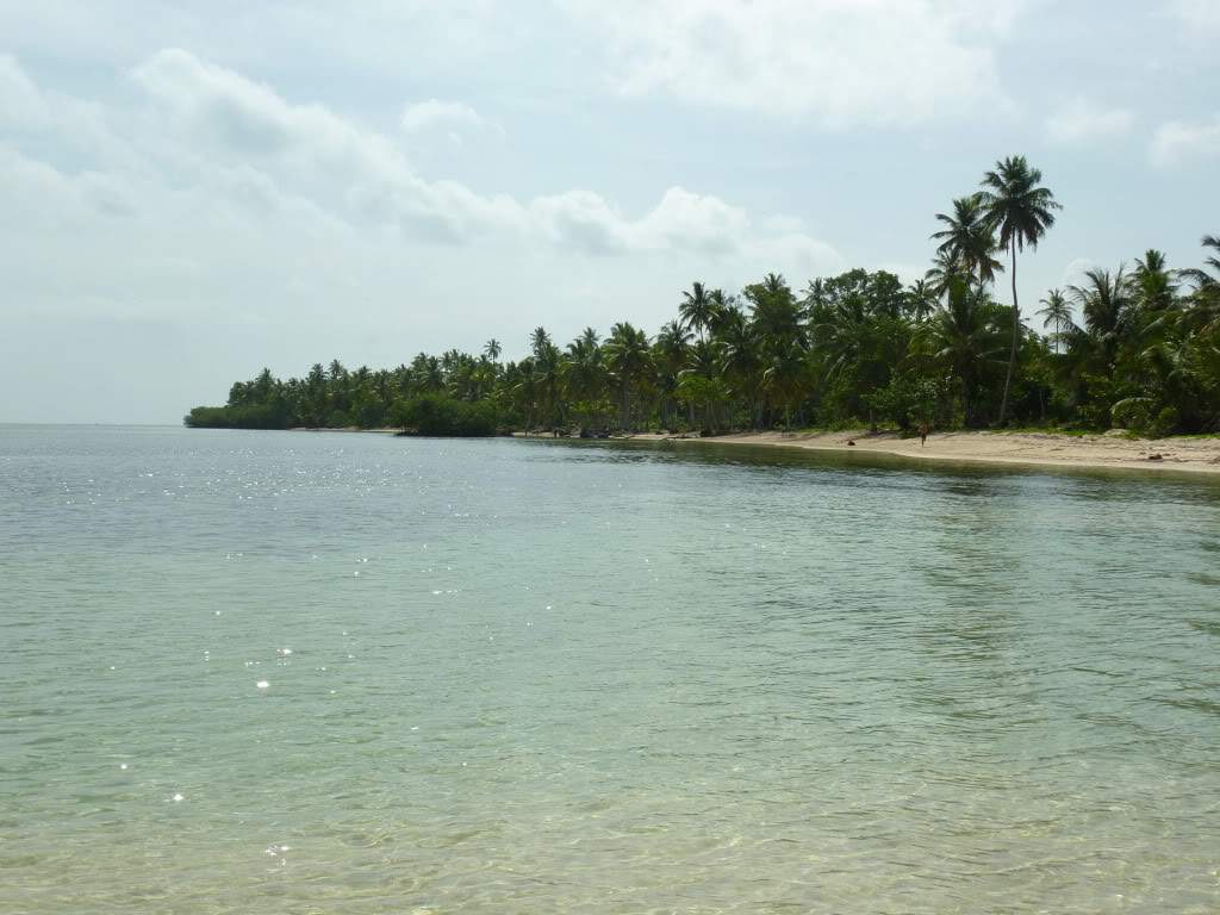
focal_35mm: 40
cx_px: 610
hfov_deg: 46.8
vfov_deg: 36.0
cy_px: 458
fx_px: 1410
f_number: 5.6
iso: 80
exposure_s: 1/640
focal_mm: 6.5
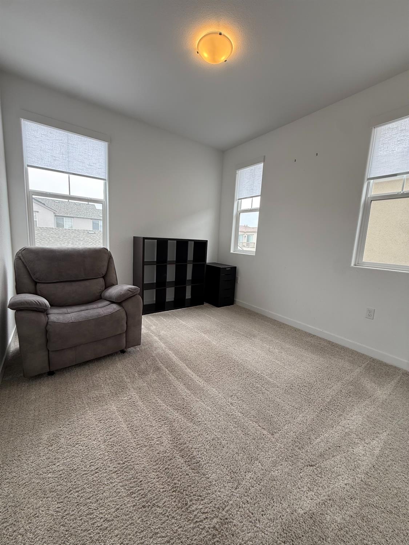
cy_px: 272
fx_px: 221
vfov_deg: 102.1
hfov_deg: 85.7
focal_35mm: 14
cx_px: 204
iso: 80
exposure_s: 1/120
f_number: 2.2
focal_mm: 2.22
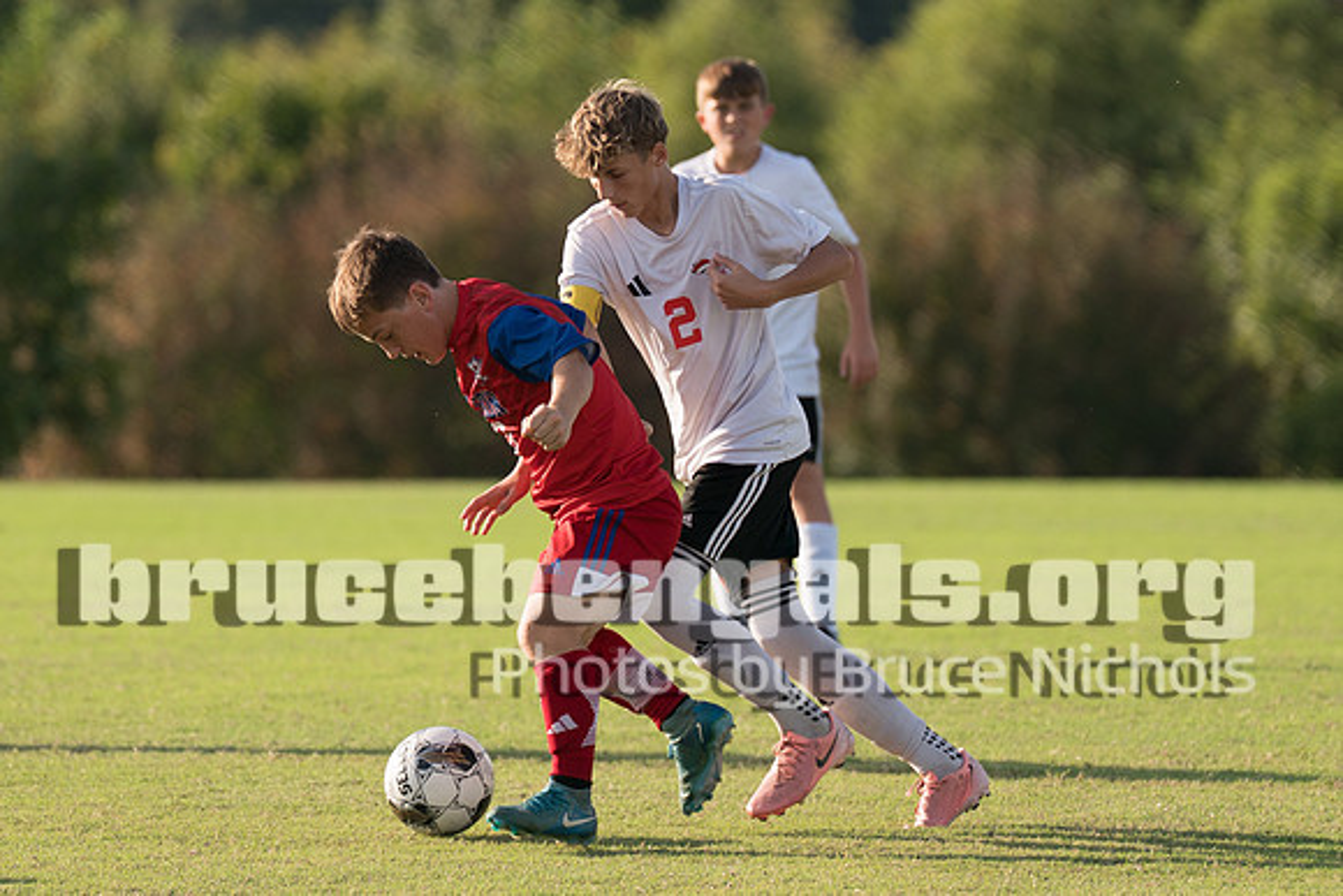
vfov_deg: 3.2
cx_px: 655
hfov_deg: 4.8
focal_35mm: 426
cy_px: 294
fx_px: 15906
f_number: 2.8
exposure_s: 1/1250
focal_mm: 200
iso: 125
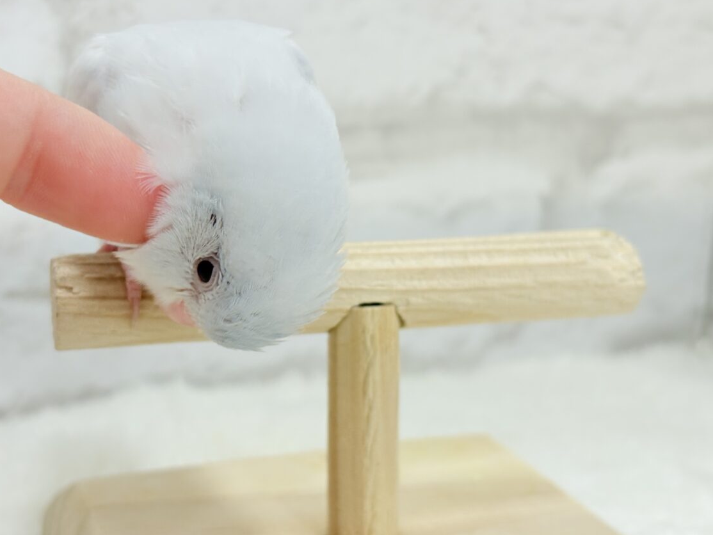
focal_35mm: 56
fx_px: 1154
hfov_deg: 34.3
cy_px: 260
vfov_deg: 26.1
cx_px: 330
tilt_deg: -11.0
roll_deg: -1.5
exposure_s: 1/100
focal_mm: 5.96
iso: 64
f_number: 1.6
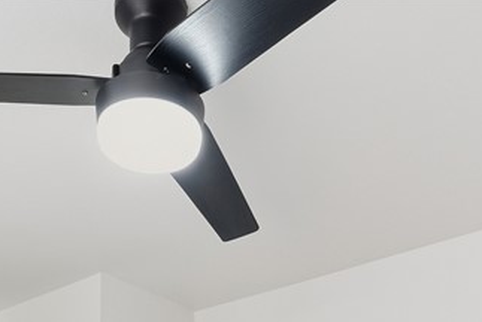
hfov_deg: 41.8
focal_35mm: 47
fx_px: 630
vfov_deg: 21.7
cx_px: 204
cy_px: 535
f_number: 10
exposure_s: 1/40
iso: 400
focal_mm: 14
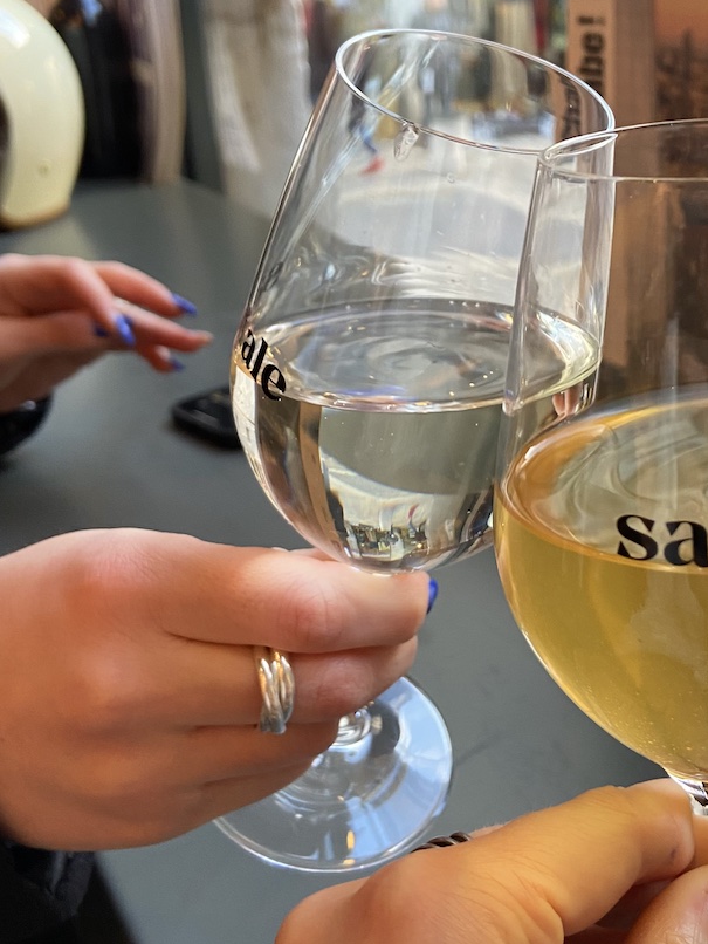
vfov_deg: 43.8
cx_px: 473
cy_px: 443
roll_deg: +2.2
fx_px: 1172
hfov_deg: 33.3
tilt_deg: -21.9
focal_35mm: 43
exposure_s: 1/50
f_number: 1.8
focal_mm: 4.25
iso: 160
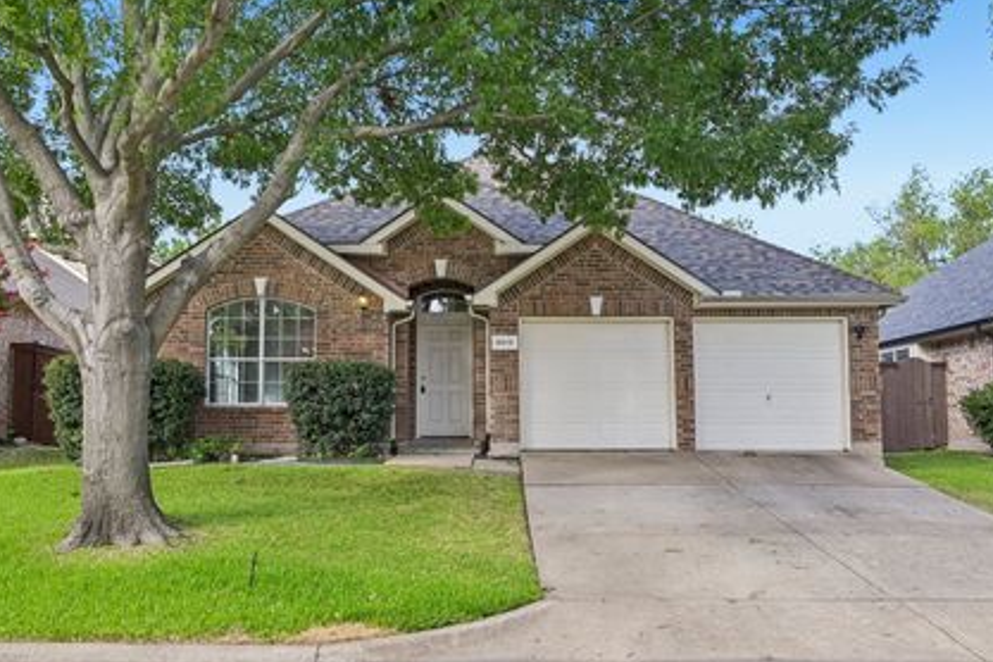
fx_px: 993
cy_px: 339
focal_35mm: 36
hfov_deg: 53.1
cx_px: 495
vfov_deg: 36.9
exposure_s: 1/320
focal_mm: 30
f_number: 8
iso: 400
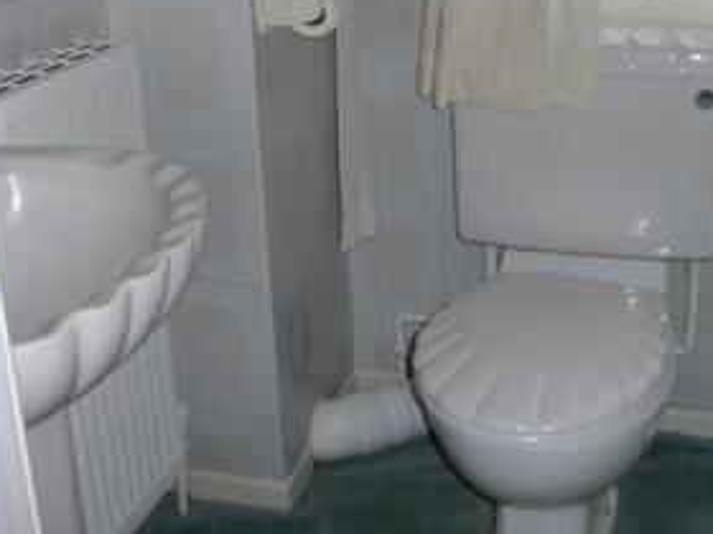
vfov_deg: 27.8
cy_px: 156
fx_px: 1071
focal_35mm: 52
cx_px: 465
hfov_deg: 36.5
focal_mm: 4.3
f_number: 3.3
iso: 200
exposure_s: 1/60
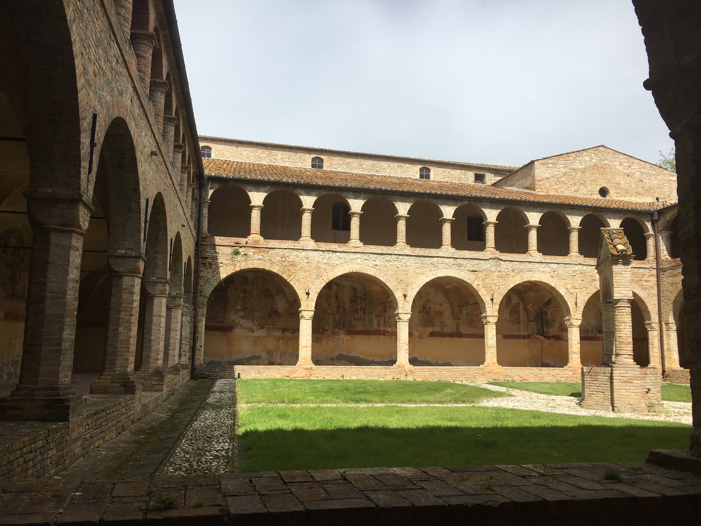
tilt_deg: +8.1
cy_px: 263
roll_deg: -1.4
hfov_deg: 61.7
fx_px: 587
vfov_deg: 48.2
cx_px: 350
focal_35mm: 29
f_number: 2.2
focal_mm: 4.15
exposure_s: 1/2481
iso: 25
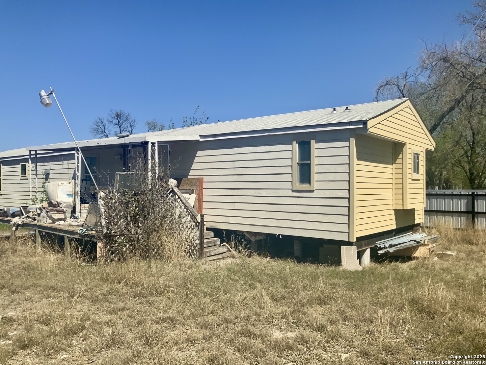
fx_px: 407
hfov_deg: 61.7
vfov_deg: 48.2
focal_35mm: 29
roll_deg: +0.9
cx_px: 243
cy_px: 182
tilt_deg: +3.8
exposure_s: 1/2959
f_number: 1.8
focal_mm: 3
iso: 16
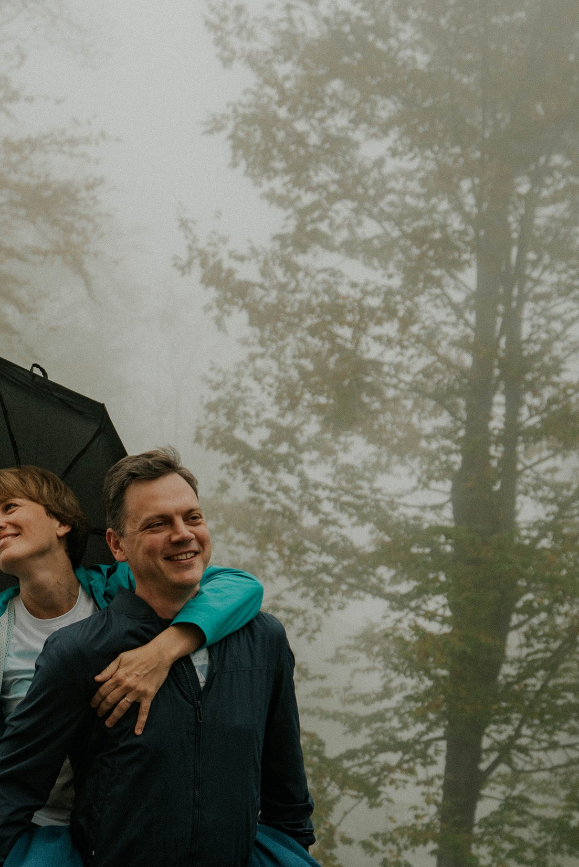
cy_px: 720
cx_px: 142
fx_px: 1567
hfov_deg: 20.8
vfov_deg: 30.1
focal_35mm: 65
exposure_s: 1/100
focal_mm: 28
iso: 320
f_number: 3.5
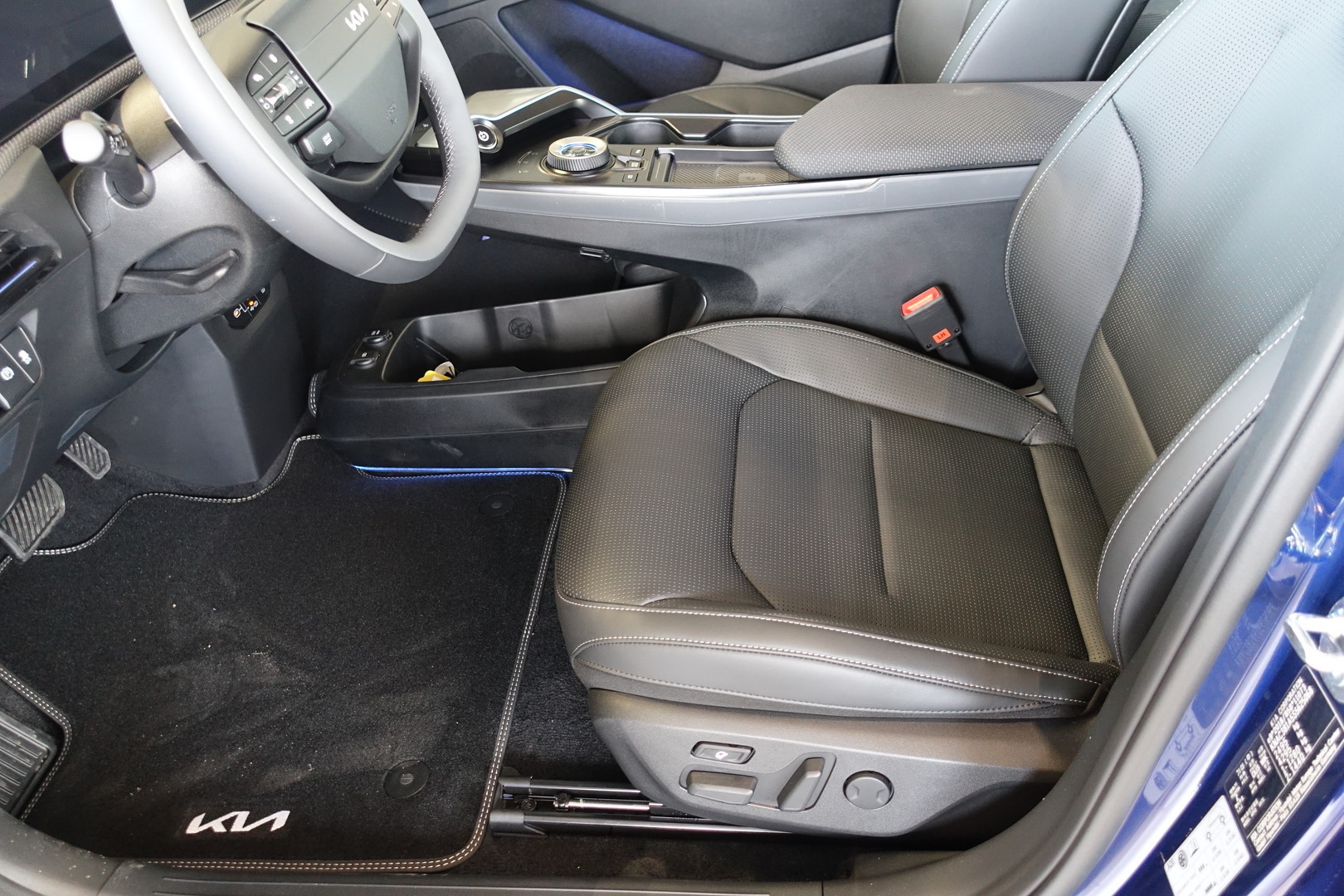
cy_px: 448
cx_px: 672
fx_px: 1083
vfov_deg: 45.0
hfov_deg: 63.7
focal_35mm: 29
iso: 800
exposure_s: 1/20
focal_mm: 10.81
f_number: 2.5
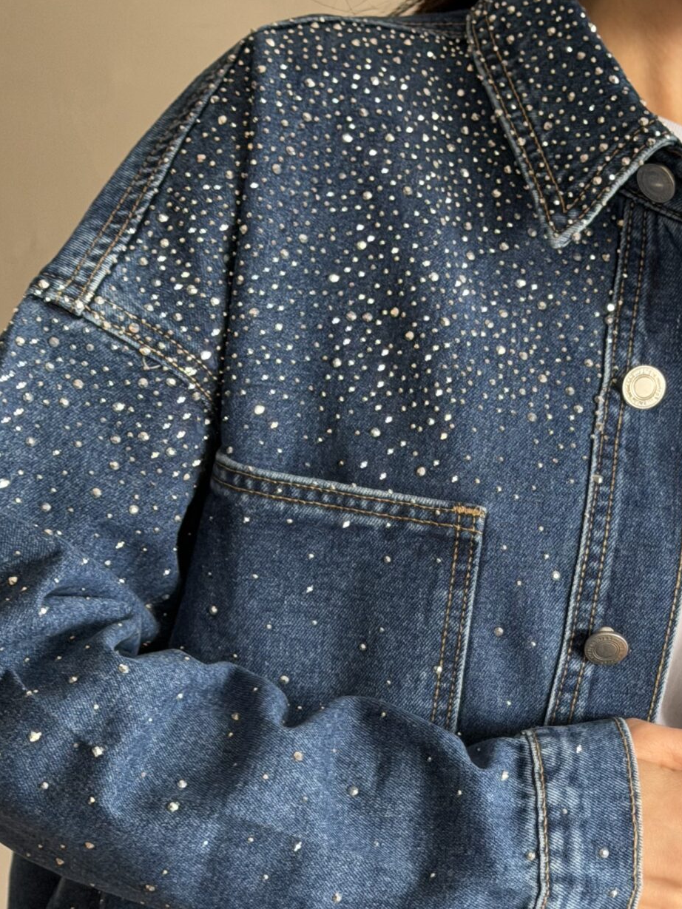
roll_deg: -10.9
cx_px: 508
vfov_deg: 19.4
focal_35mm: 100
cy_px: 755
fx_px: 2626
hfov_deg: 14.7
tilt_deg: -24.8
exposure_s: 1/58
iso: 250
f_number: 1.78
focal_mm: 6.76
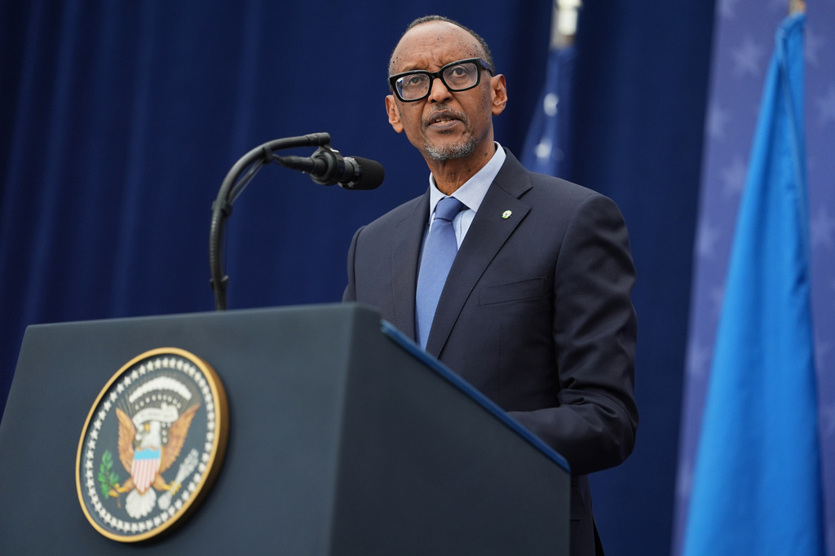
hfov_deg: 13.7
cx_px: 418
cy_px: 278
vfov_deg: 9.1
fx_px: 3478
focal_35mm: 150
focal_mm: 150
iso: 800
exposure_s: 1/640
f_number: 2.2
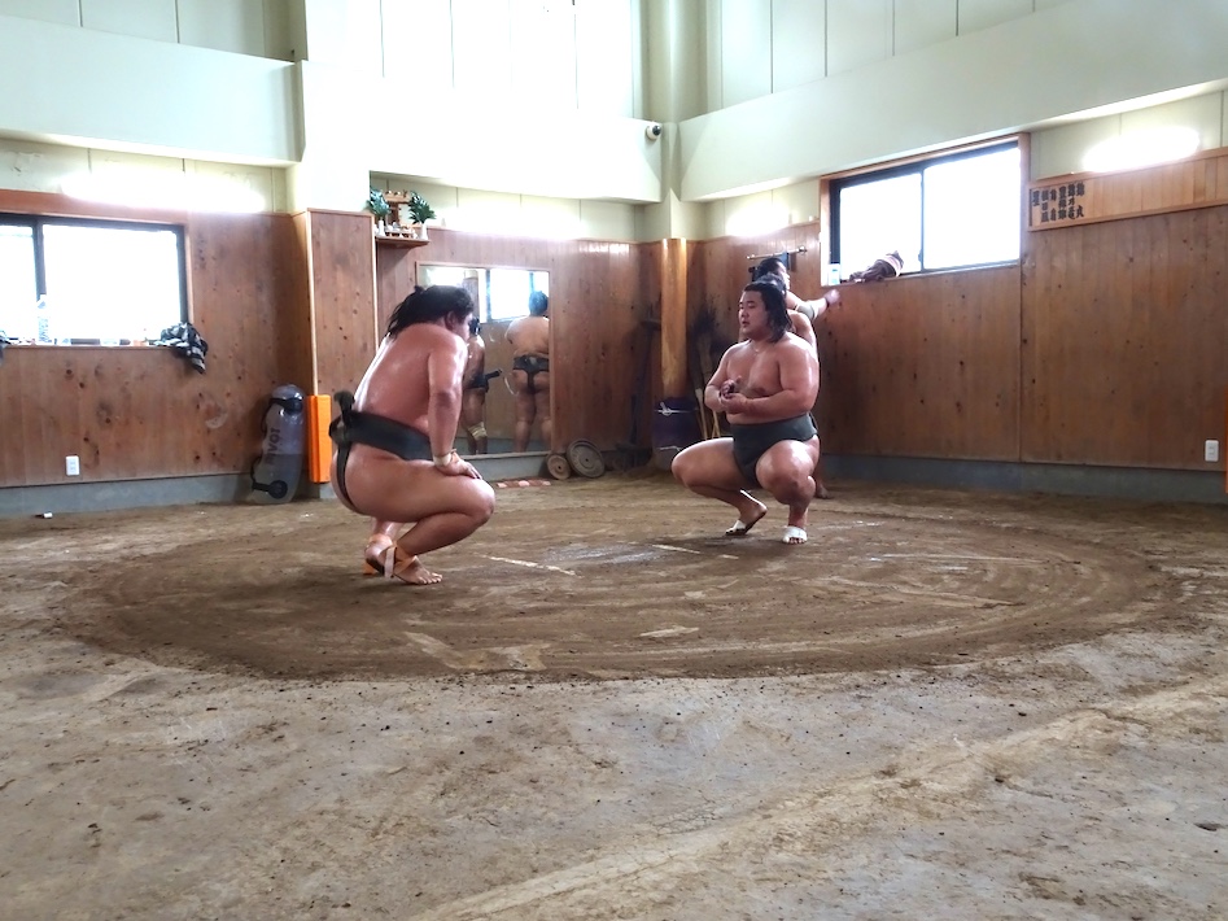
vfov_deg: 46.8
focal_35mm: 30
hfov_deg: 60.0
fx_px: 1064
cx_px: 614
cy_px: 460
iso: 400
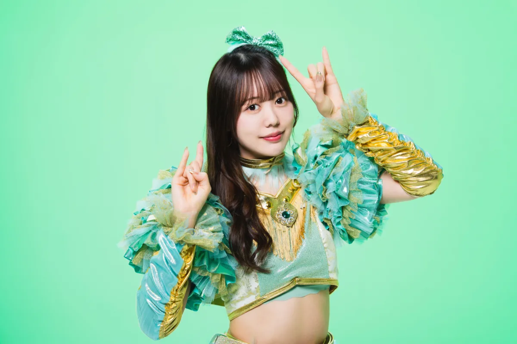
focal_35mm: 70
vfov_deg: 19.5
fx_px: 1005
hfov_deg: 28.8
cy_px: 172
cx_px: 258
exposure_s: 1/200
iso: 250
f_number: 2.8
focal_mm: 70
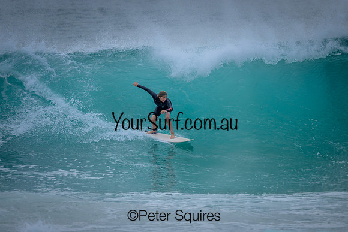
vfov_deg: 1.7
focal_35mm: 800
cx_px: 174
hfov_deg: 2.6
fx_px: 7735
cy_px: 116
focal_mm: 800
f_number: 6.3
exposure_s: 1/2000
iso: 720
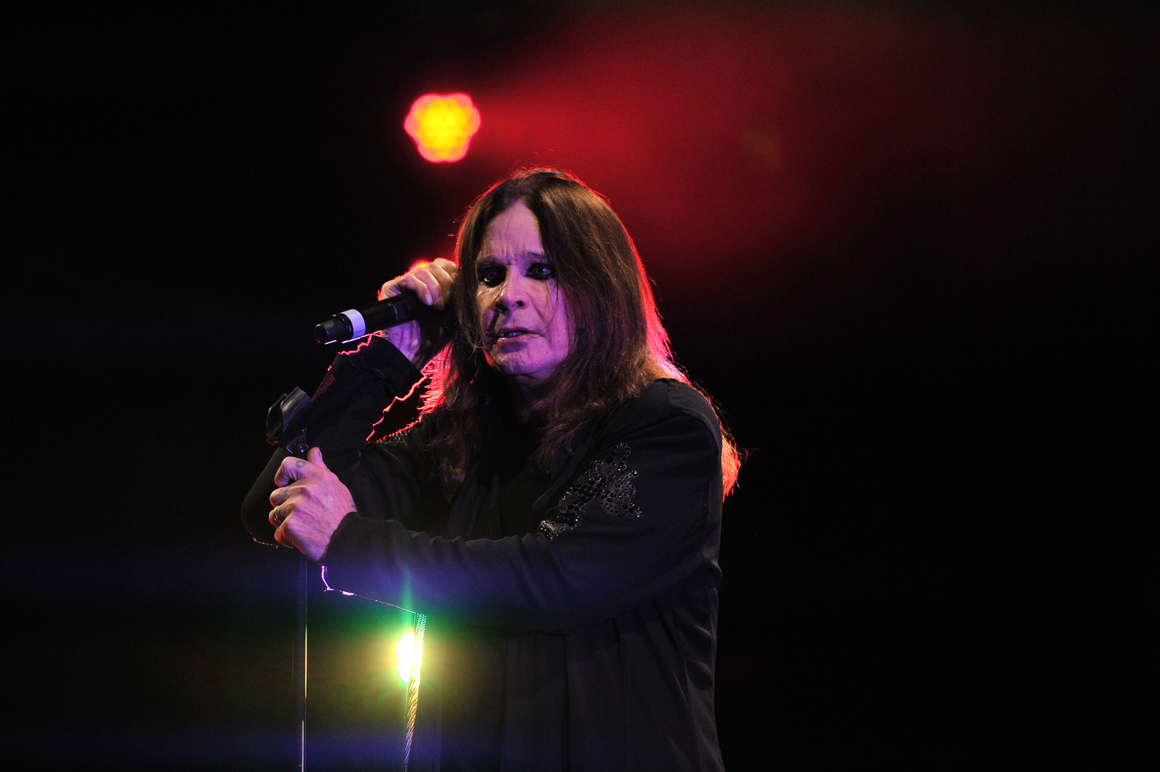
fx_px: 6440
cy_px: 386
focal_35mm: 200
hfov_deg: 10.3
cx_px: 580
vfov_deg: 6.9
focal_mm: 200
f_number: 3.2
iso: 2000
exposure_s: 1/6400
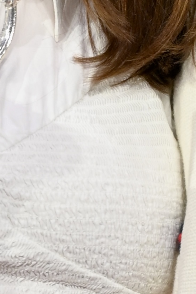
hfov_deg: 3.1
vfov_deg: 4.6
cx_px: 108
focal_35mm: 450
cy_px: -63
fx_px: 3673
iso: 500
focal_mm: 70
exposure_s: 1/80
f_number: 4
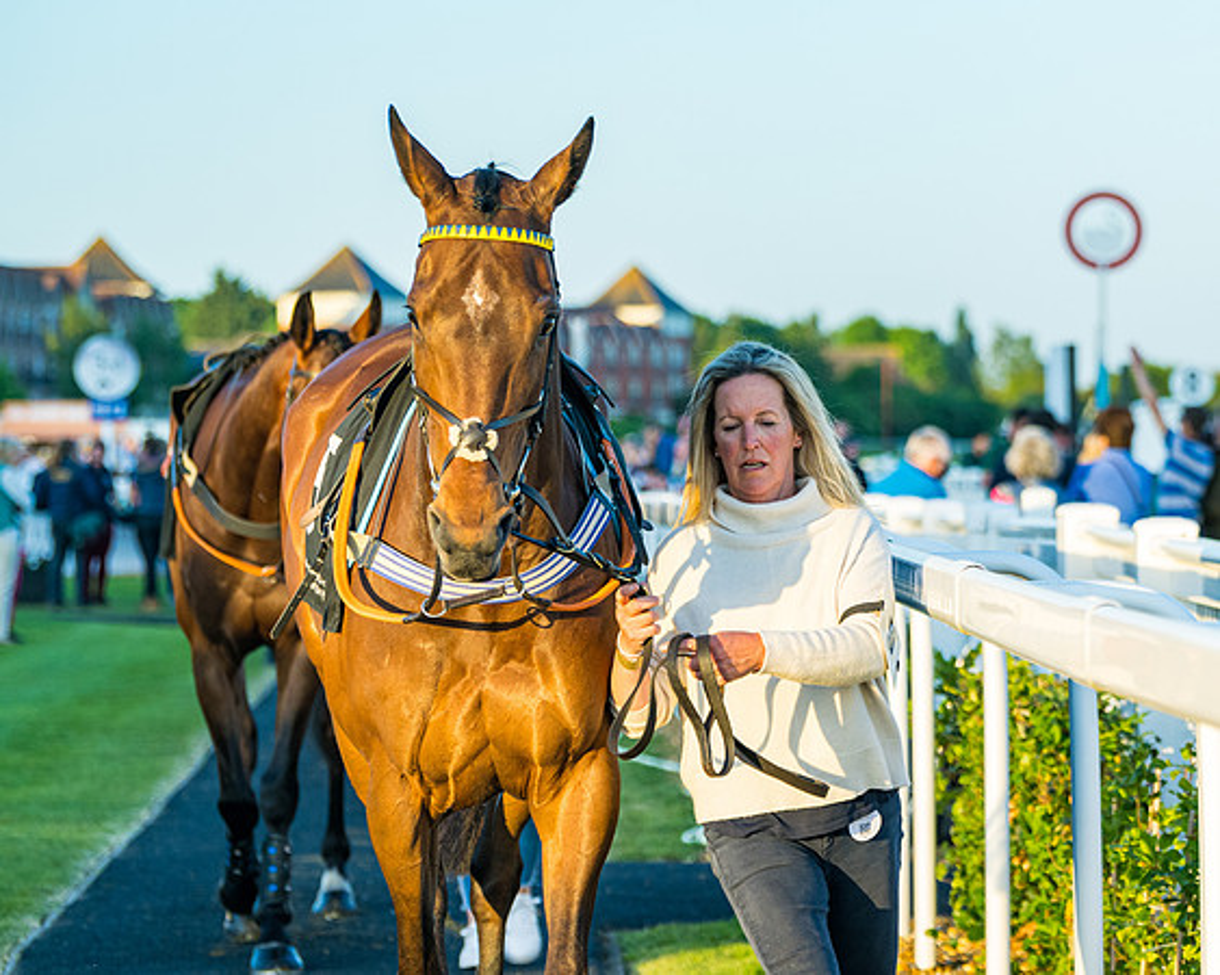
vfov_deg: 9.6
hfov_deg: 11.9
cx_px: 999
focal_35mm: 162
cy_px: 612
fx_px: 5829
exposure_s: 1/640
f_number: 4
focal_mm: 105
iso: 400
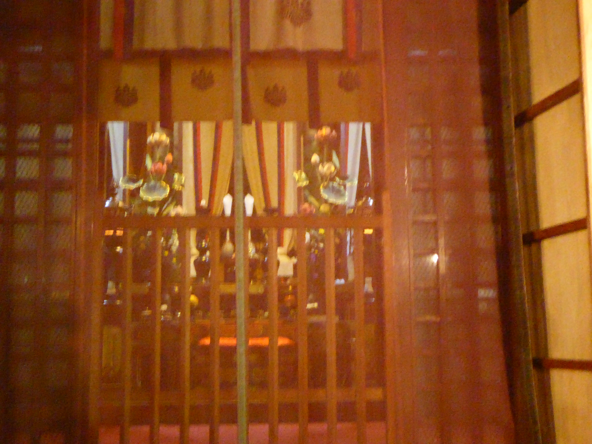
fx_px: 975
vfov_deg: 25.7
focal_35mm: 57
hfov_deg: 33.8
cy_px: 222
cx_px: 296
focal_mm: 9.6
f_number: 4.1
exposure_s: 1/4
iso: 3200
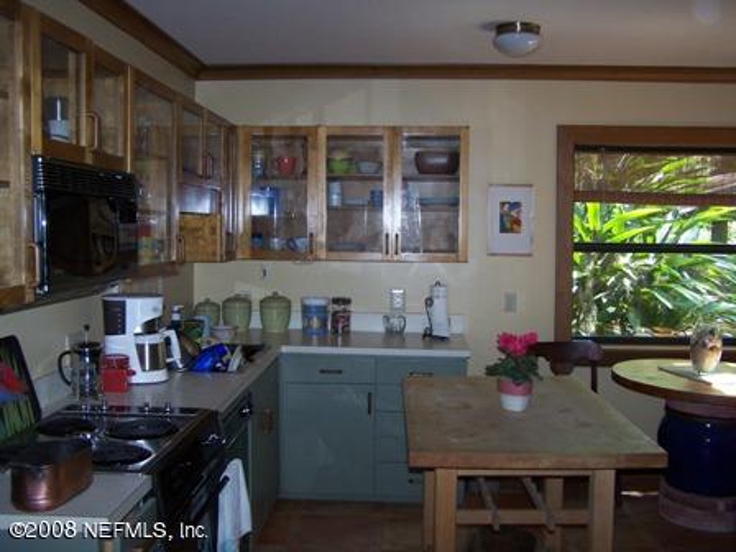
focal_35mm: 38
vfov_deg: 37.7
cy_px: 276
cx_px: 368
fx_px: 808
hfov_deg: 49.0
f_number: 2.8
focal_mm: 6.3
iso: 140
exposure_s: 1/60
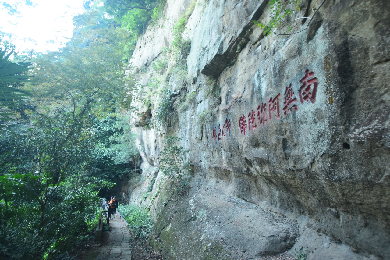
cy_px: 130
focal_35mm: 21
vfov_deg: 59.5
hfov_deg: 81.2
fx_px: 227
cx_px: 195
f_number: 3.8
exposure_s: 1/6
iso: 1250
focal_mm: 14
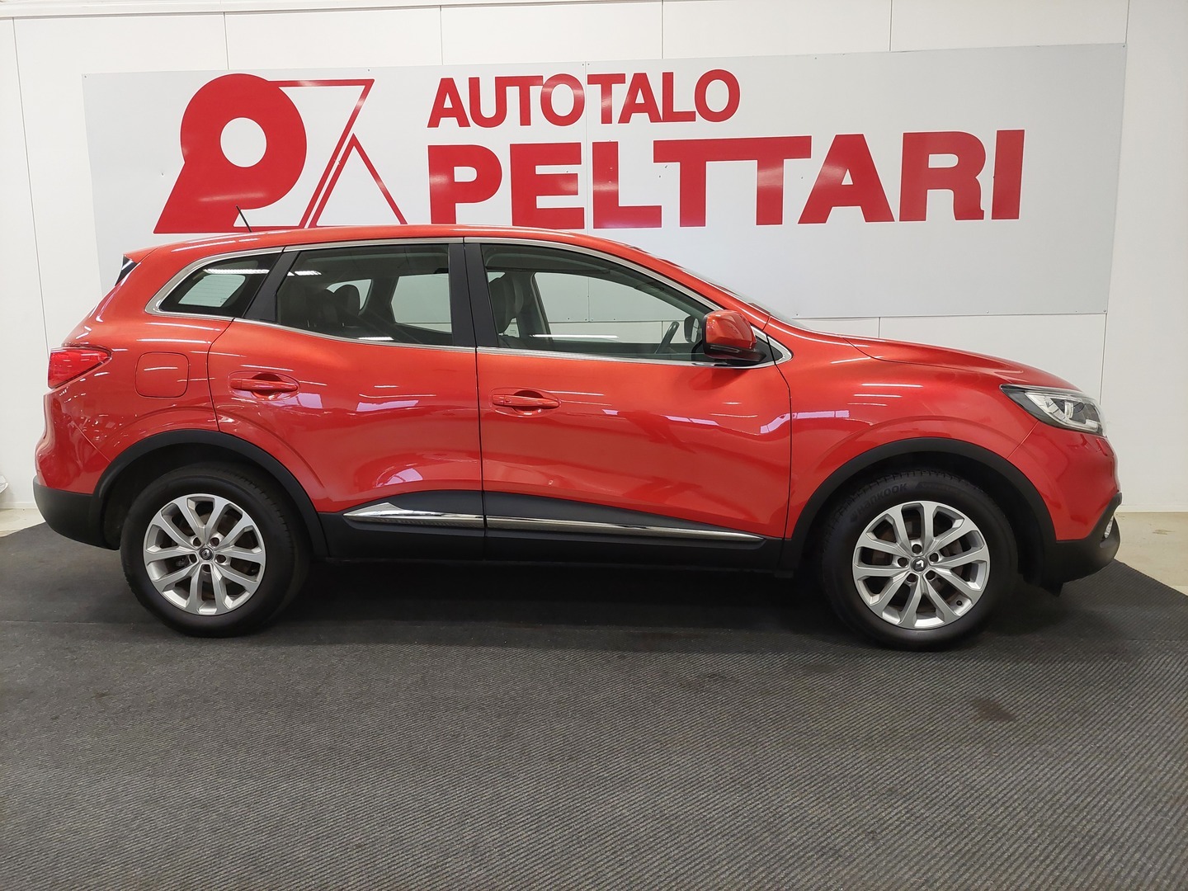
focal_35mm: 25
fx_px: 858
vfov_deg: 54.9
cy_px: 446
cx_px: 594
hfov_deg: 69.4
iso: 320
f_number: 1.8
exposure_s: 1/50
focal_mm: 5.23
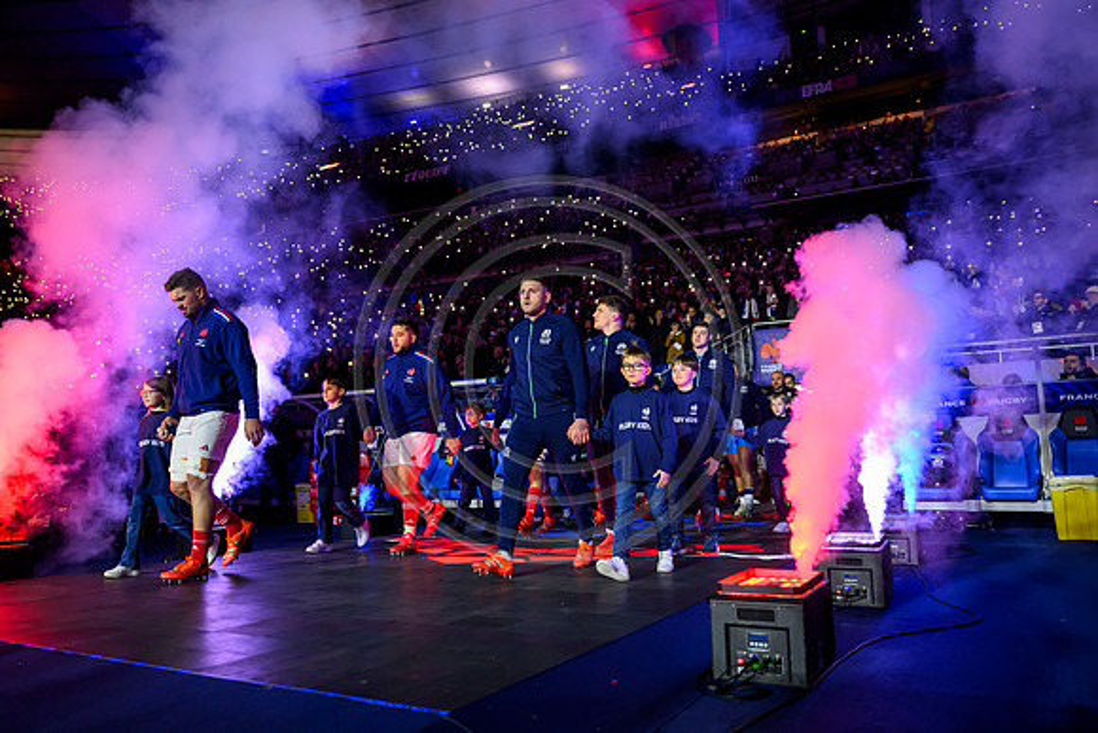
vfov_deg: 47.2
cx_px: 549
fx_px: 839
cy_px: 366
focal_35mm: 28
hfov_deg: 66.4
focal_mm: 27.5
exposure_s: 1/1000
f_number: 2.8
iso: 4000
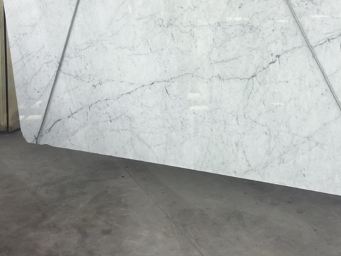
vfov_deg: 37.4
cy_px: 90
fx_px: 374
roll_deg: +0.5
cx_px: 218
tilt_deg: -12.1
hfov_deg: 48.4
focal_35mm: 38
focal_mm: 4.15
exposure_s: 1/549
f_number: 2.2
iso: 32
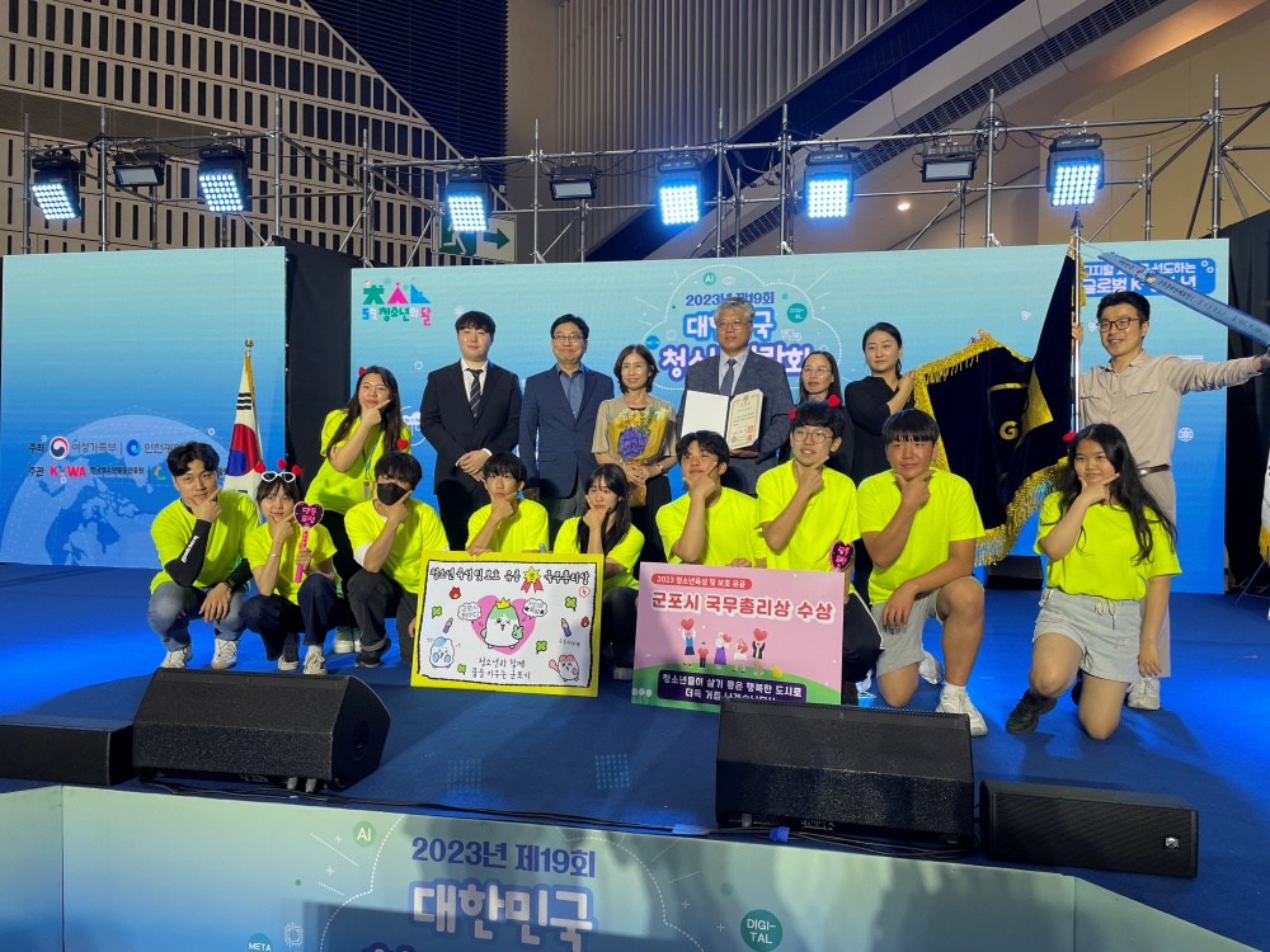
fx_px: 954
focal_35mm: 26
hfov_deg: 67.3
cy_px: 476
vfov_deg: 53.1
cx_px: 635
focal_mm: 4.2
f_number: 1.6
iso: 80
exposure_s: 1/120
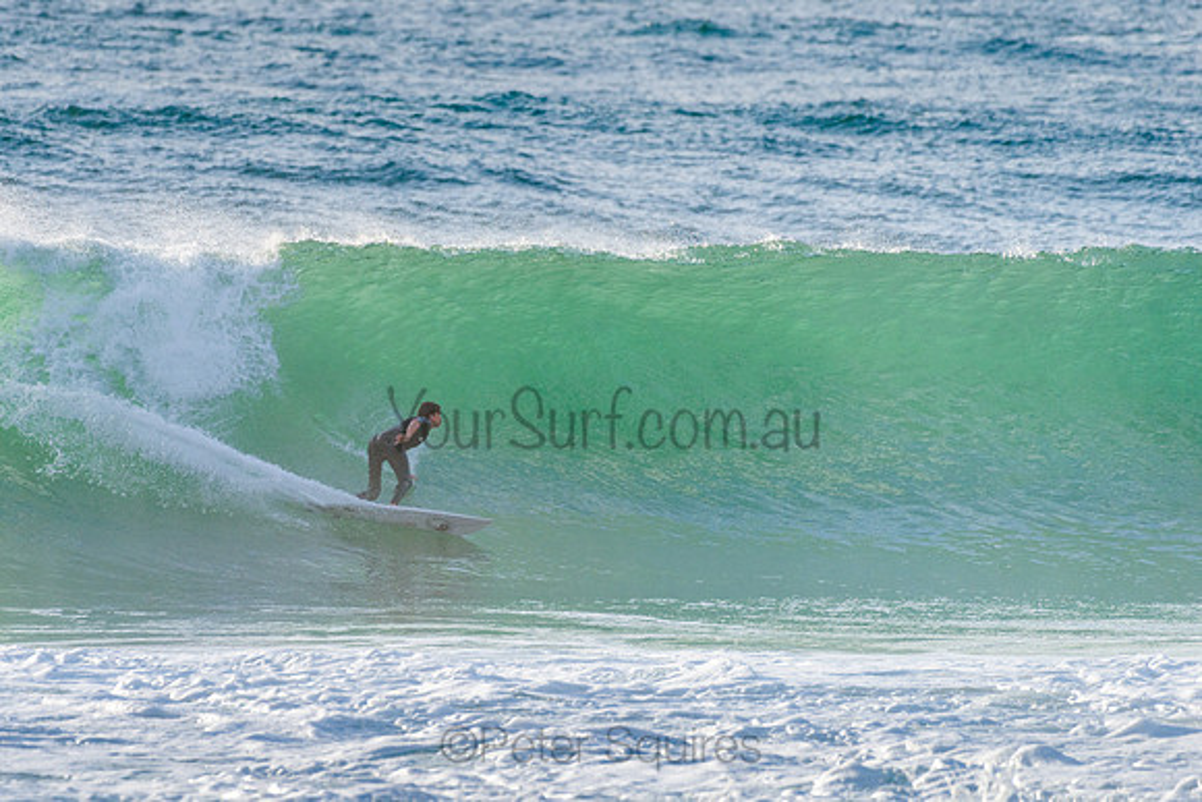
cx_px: 466
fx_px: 20447
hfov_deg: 3.4
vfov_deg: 2.2
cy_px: 386
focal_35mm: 612
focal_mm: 500
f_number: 5.6
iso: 500
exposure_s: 1/2000
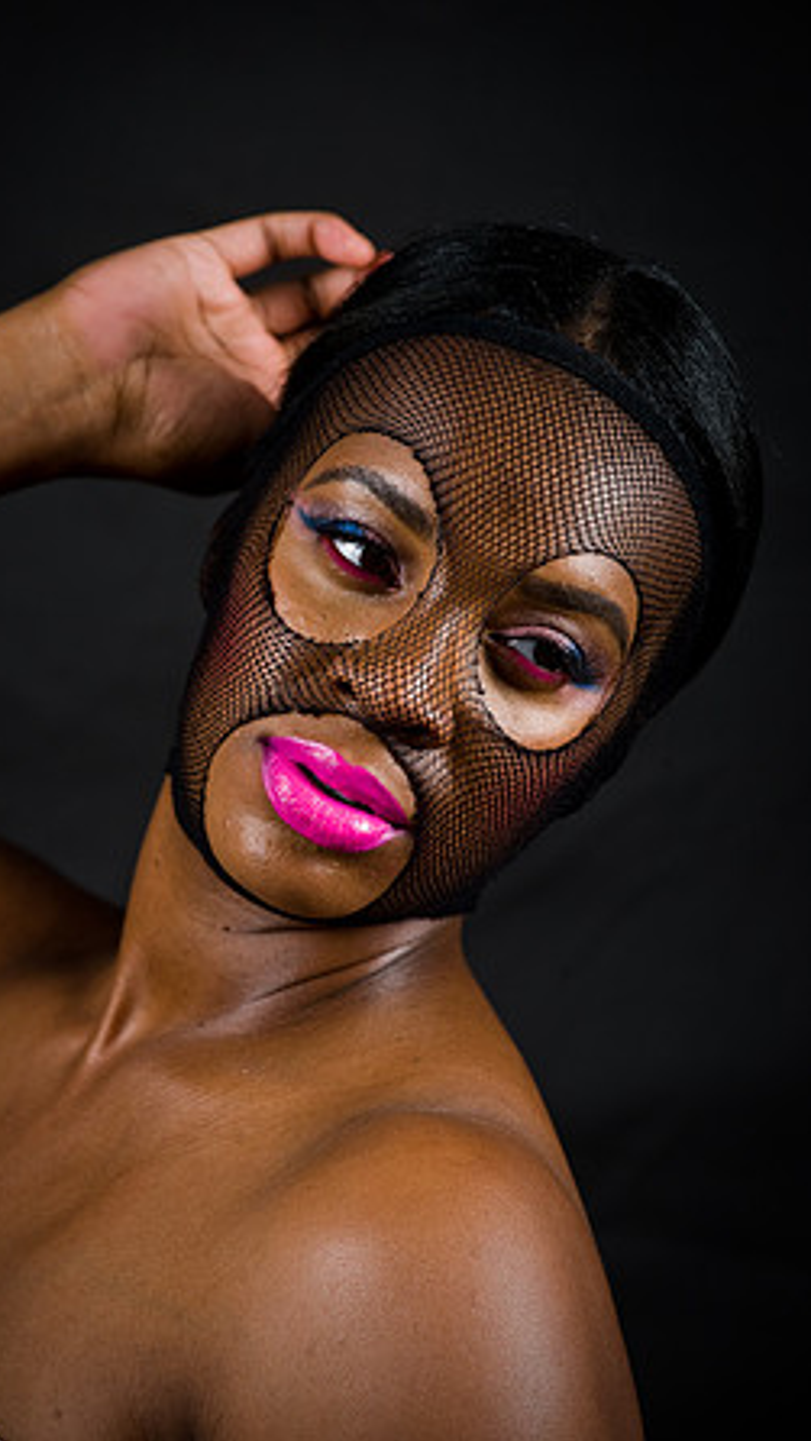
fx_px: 8064
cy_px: 724
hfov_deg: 5.8
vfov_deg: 10.2
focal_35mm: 211
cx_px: 334
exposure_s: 1/125
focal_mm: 200
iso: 200
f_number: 5.6
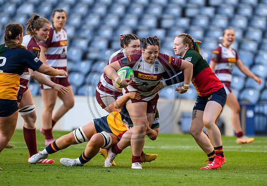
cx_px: 155
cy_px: 103
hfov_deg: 3.2
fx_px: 4819
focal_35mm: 640
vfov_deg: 2.2
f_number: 4
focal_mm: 560
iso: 4000
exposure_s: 1/2000
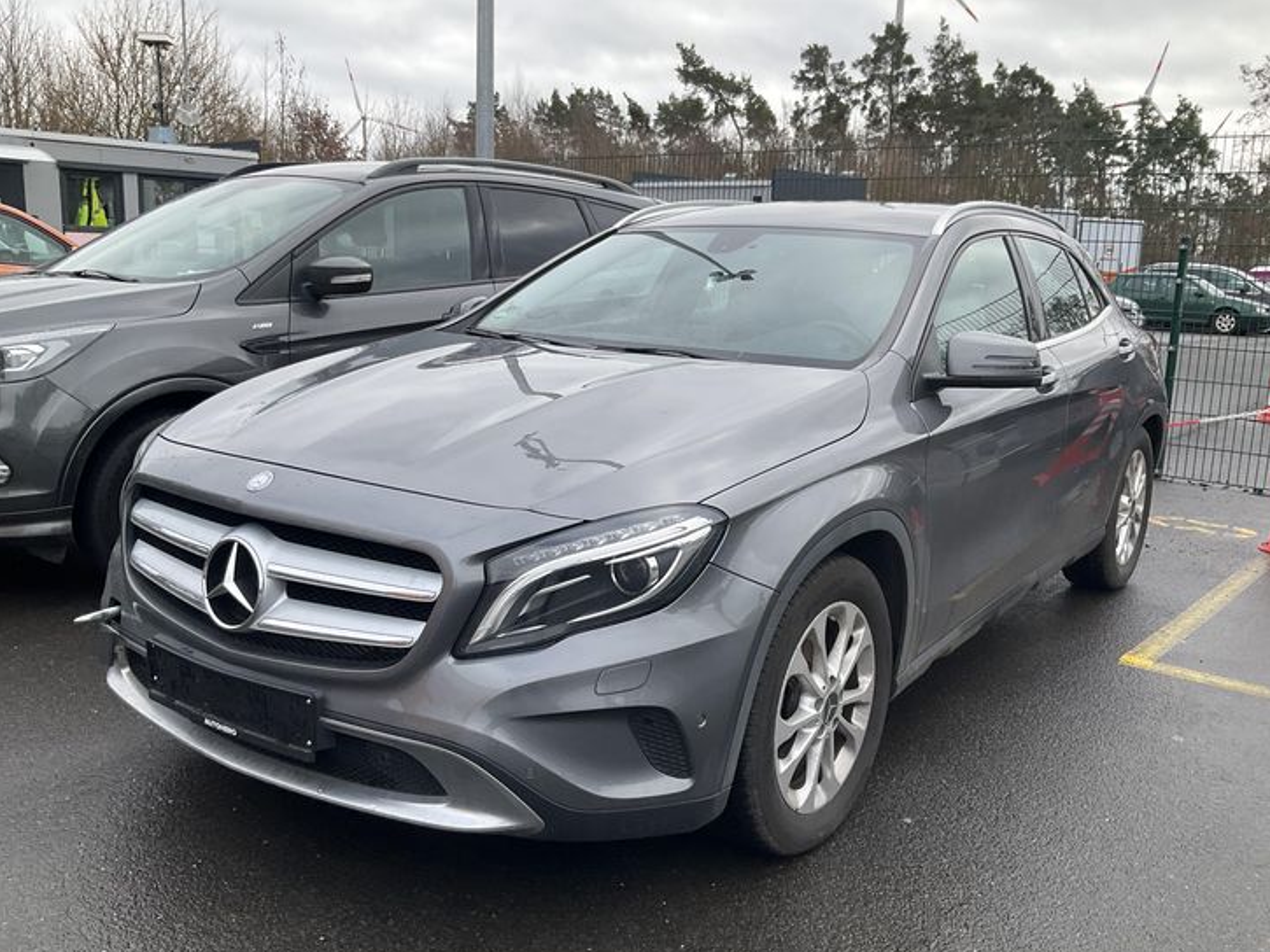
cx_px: 639
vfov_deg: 44.1
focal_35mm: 32
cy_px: 522
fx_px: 1174
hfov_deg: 56.8
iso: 25
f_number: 1.8
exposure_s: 1/495
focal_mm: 3
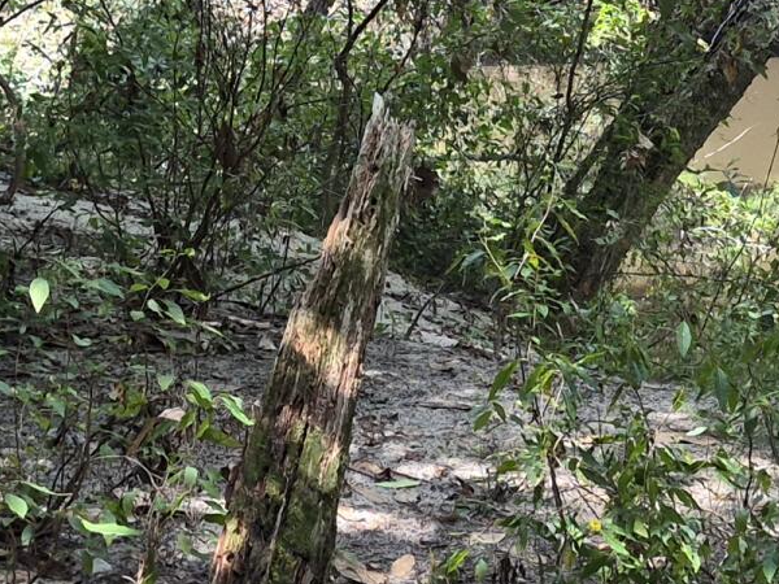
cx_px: 571
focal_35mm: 115
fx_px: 2588
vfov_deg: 12.8
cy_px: 58
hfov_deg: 17.0
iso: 32
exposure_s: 1/180
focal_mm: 5.4
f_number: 1.8
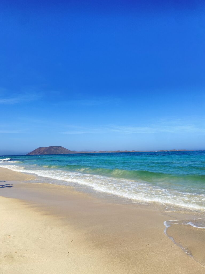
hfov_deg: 53.1
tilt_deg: +6.5
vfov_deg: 67.3
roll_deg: +0.9
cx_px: 102
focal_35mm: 26
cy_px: 137
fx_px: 205
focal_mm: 4.25
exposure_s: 1/1838
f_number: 1.8
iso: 32
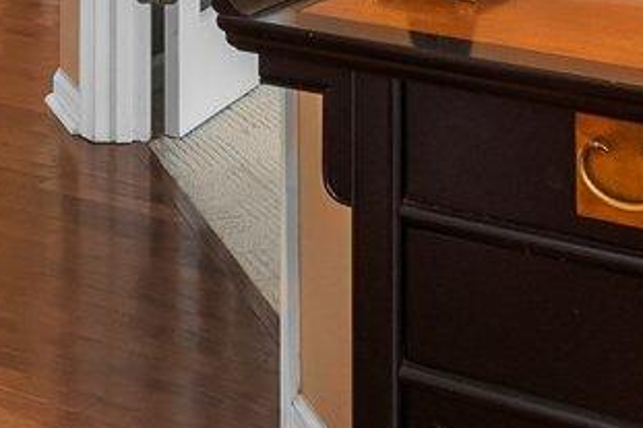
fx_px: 1999
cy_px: -512
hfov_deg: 17.8
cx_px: -27
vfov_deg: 10.8
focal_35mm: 112
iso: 1000
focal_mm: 17
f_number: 5
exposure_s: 1/4
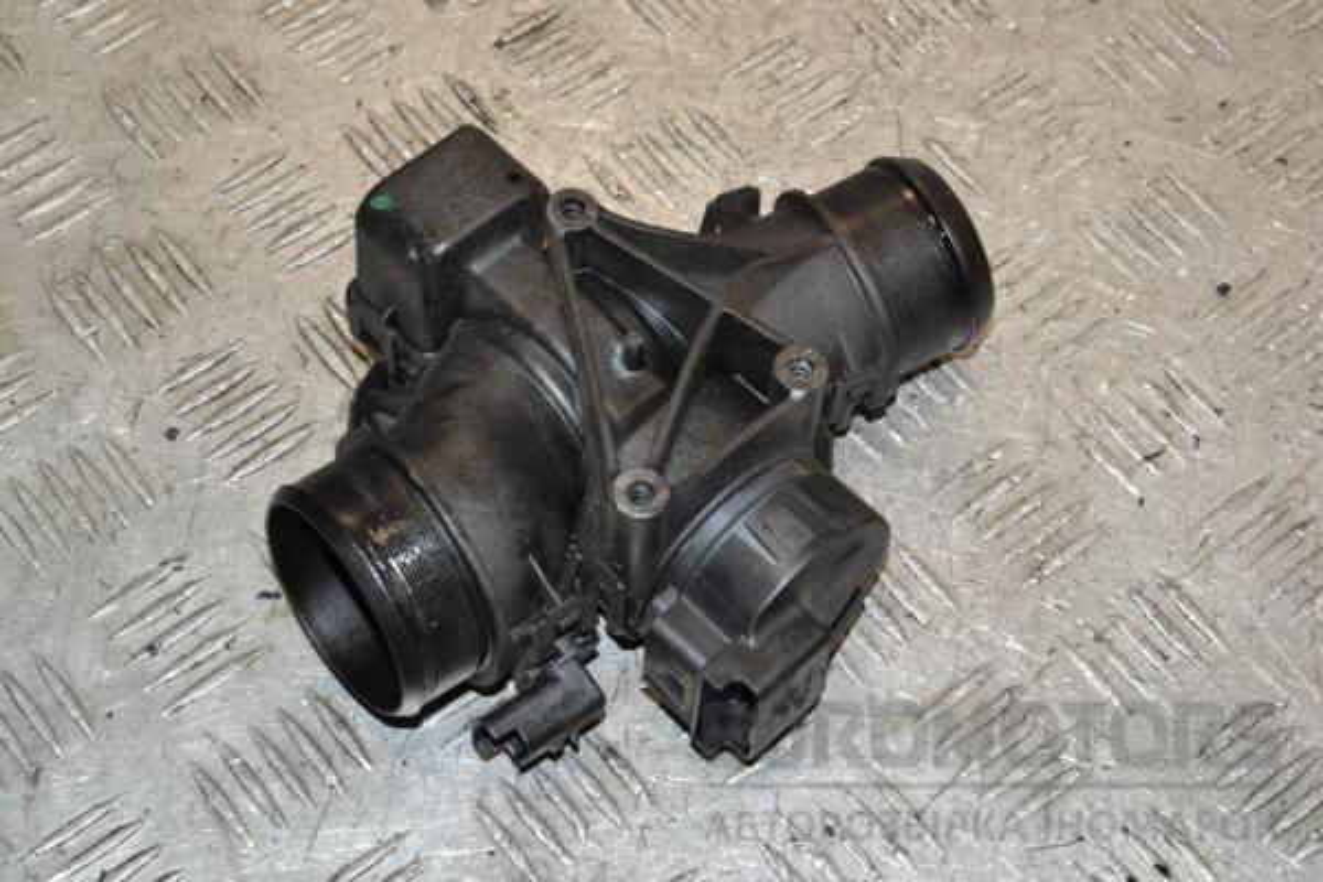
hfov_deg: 28.1
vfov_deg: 18.9
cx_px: 662
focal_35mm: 72
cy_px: 441
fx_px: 2646
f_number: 9
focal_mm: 48
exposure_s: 1/200
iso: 800
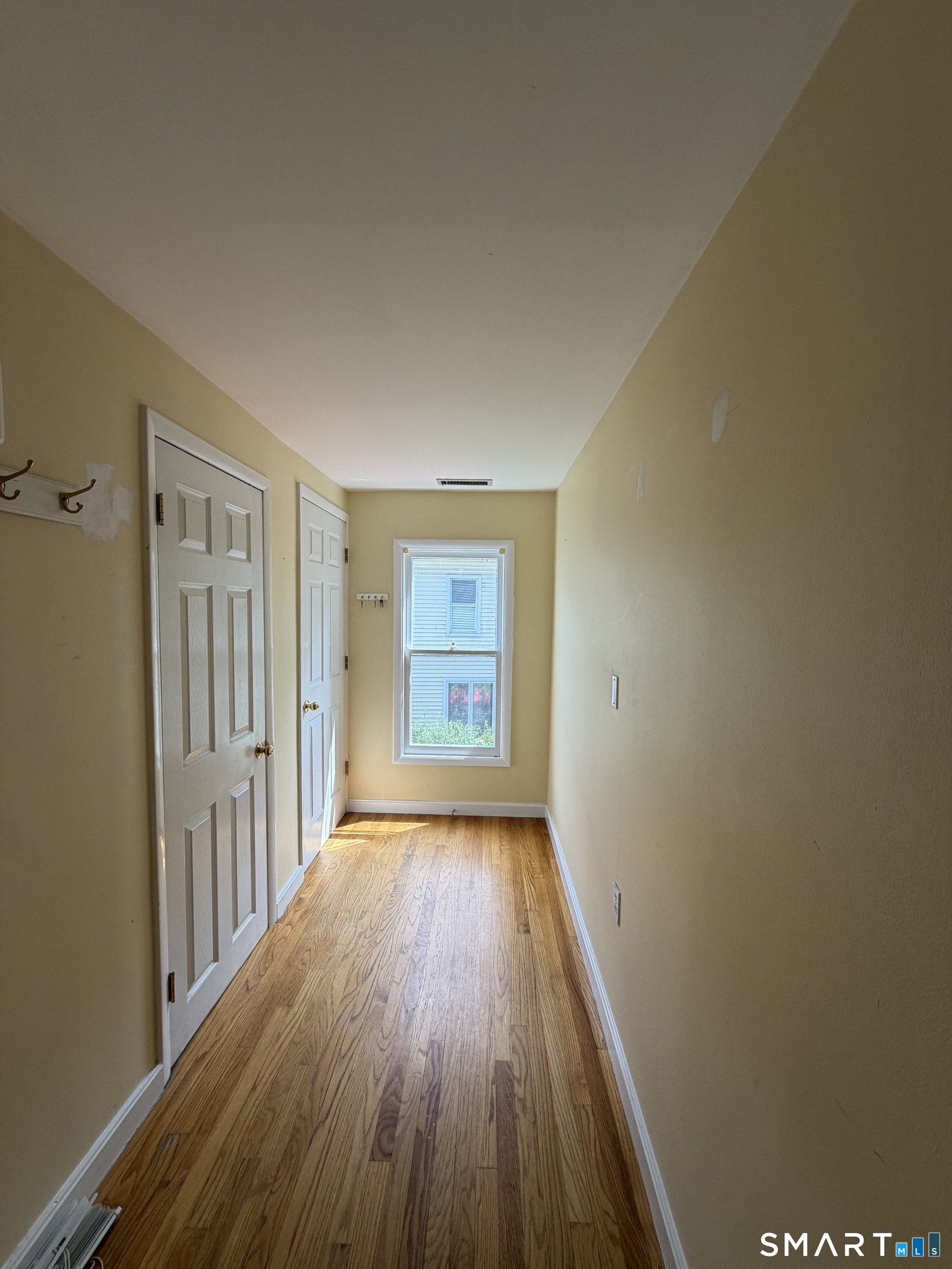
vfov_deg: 102.1
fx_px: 513
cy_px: 634
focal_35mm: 14
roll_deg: -0.8
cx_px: 476
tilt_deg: -2.4
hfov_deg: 85.7
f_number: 2.2
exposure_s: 1/121
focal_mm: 2.22
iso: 50
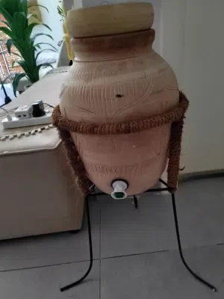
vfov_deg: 73.9
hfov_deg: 58.9
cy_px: 150
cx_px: 112
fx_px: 198
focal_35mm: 23
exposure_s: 1/20
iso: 5280
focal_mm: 5.52
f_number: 1.9
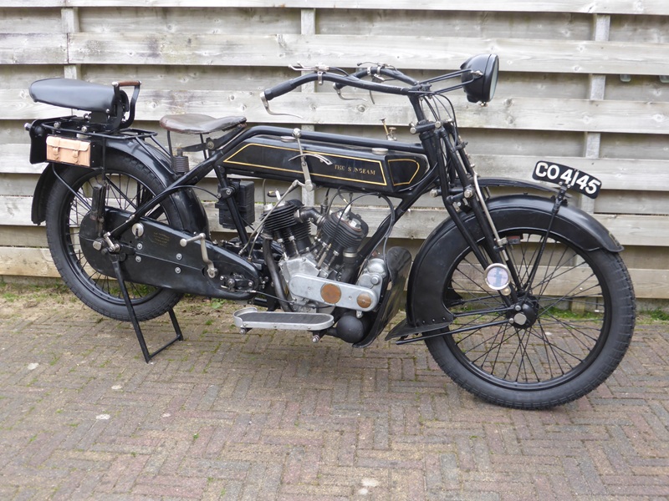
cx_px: 334
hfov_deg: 47.9
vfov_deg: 36.8
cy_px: 250
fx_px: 754
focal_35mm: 39
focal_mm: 6.9
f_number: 3.9
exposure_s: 1/60
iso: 100
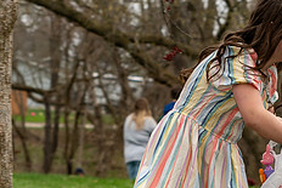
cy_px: 109
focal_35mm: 213
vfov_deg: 6.5
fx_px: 1669
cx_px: 233
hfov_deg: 9.6
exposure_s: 1/200
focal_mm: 46
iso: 125
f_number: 4
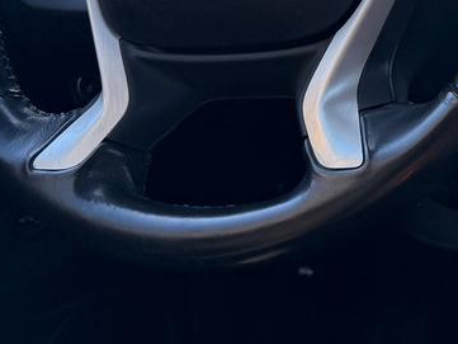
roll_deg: +1.0
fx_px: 1125
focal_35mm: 85
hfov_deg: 20.3
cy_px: -43
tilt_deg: -9.1
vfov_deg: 16.8
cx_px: 651
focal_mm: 6.76
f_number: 1.78
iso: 80
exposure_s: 1/532
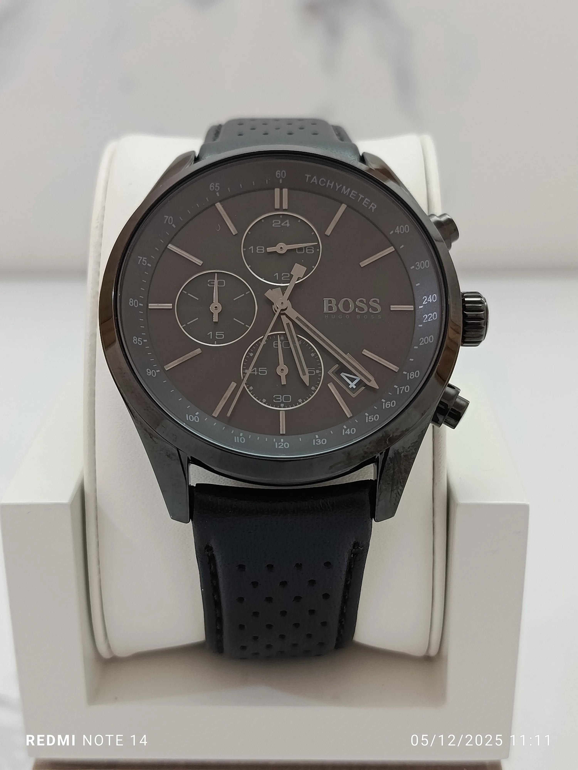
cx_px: 289
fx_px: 1069
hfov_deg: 30.3
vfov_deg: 39.7
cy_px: 385
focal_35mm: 48
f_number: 1.7
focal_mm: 5.24
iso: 484
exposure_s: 1/100
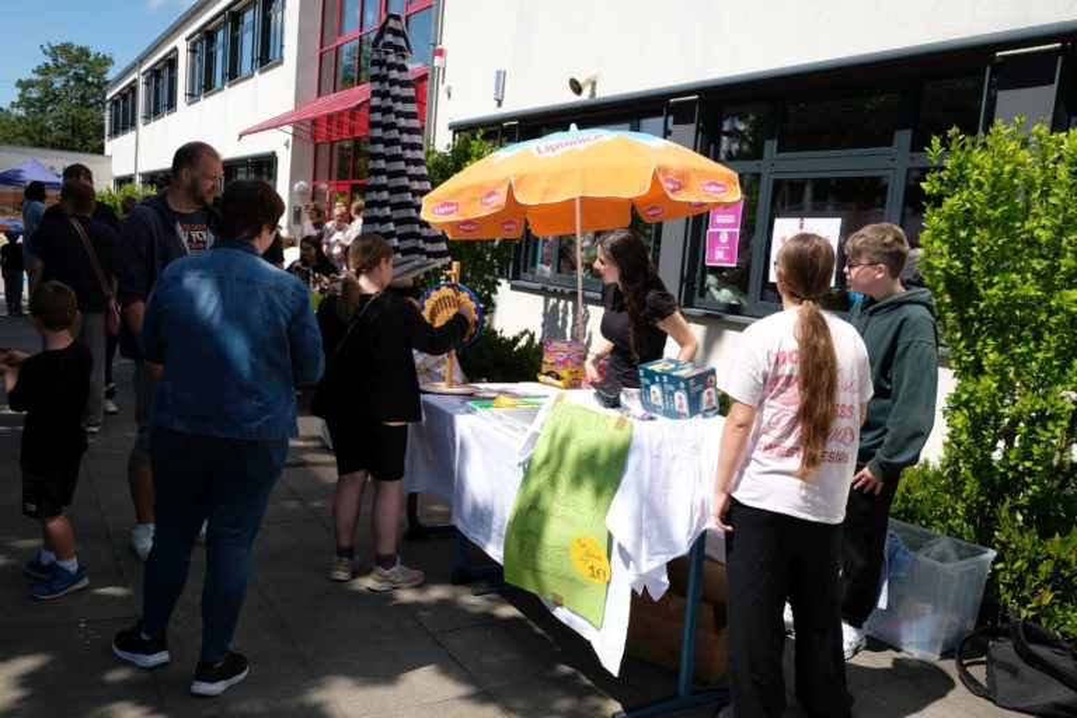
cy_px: 359
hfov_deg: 60.3
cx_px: 538
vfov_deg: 42.3
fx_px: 927
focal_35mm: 31
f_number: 4
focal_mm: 20.9
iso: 200
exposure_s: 1/1400
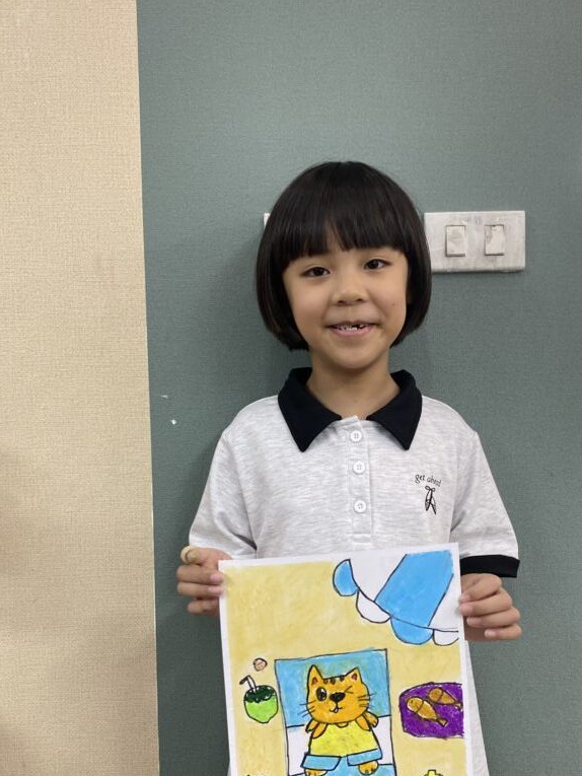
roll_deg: +1.3
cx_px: 329
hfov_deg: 41.7
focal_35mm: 34
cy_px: 441
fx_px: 762
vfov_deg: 53.8
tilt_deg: -1.1
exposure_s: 1/100
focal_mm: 4.25
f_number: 1.8
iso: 125
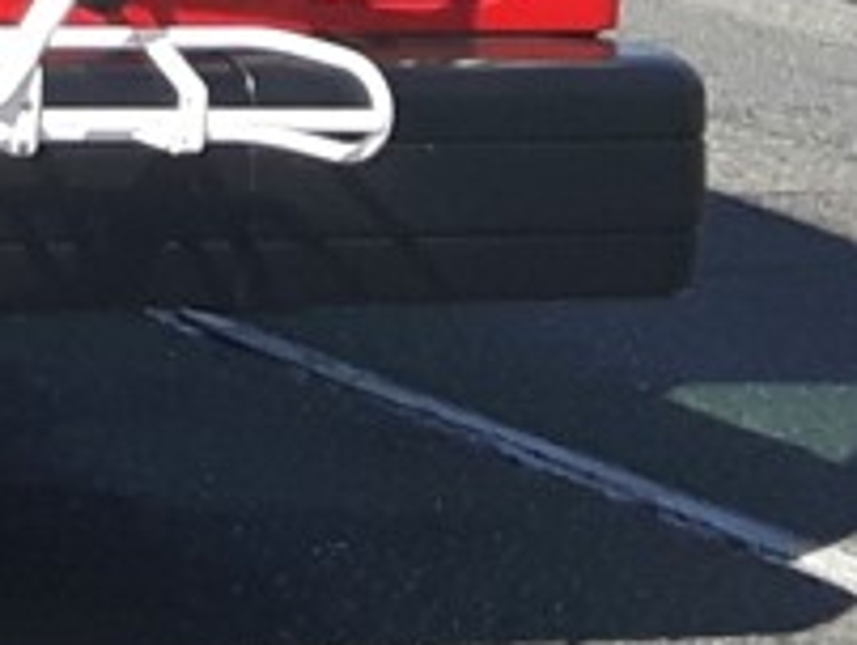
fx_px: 3892
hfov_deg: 11.4
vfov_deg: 8.8
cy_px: -726
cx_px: -857
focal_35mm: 157
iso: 40
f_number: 1.9
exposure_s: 1/1040
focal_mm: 3.7
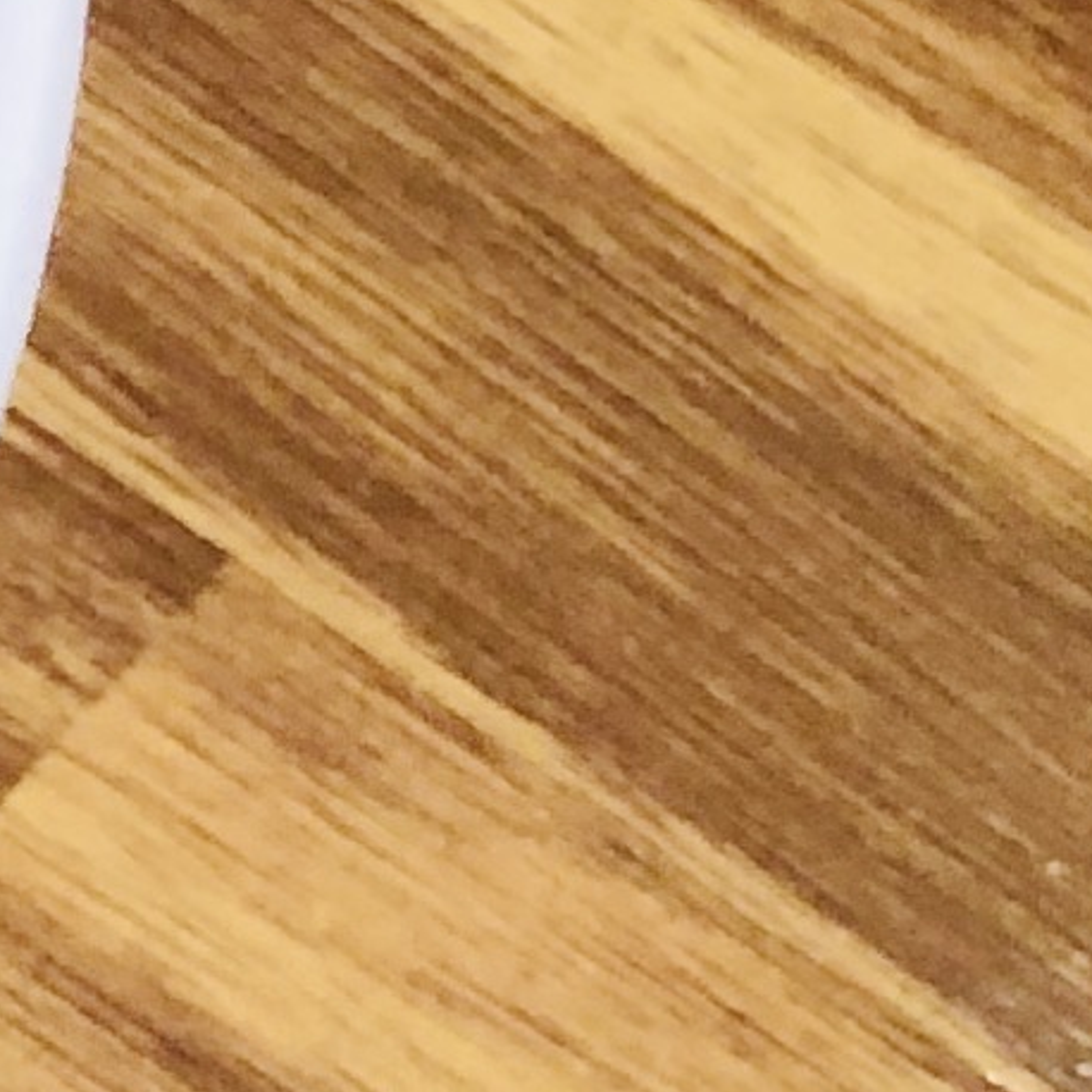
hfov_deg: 6.3
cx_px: -3491
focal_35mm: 218
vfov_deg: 8.0
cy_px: -129
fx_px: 7780
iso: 40
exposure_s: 1/30
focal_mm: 4
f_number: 1.8
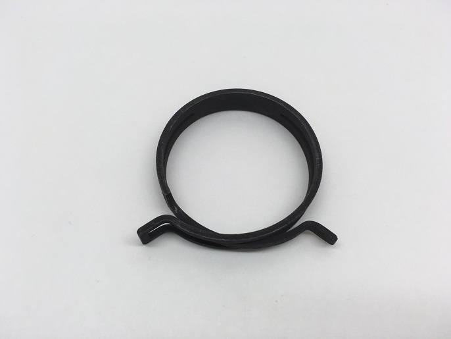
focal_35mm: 29
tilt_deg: -63.9
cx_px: 226
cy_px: 170
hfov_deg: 61.6
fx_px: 378
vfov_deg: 48.3
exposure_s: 1/120
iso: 40
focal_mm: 4.15
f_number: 2.2
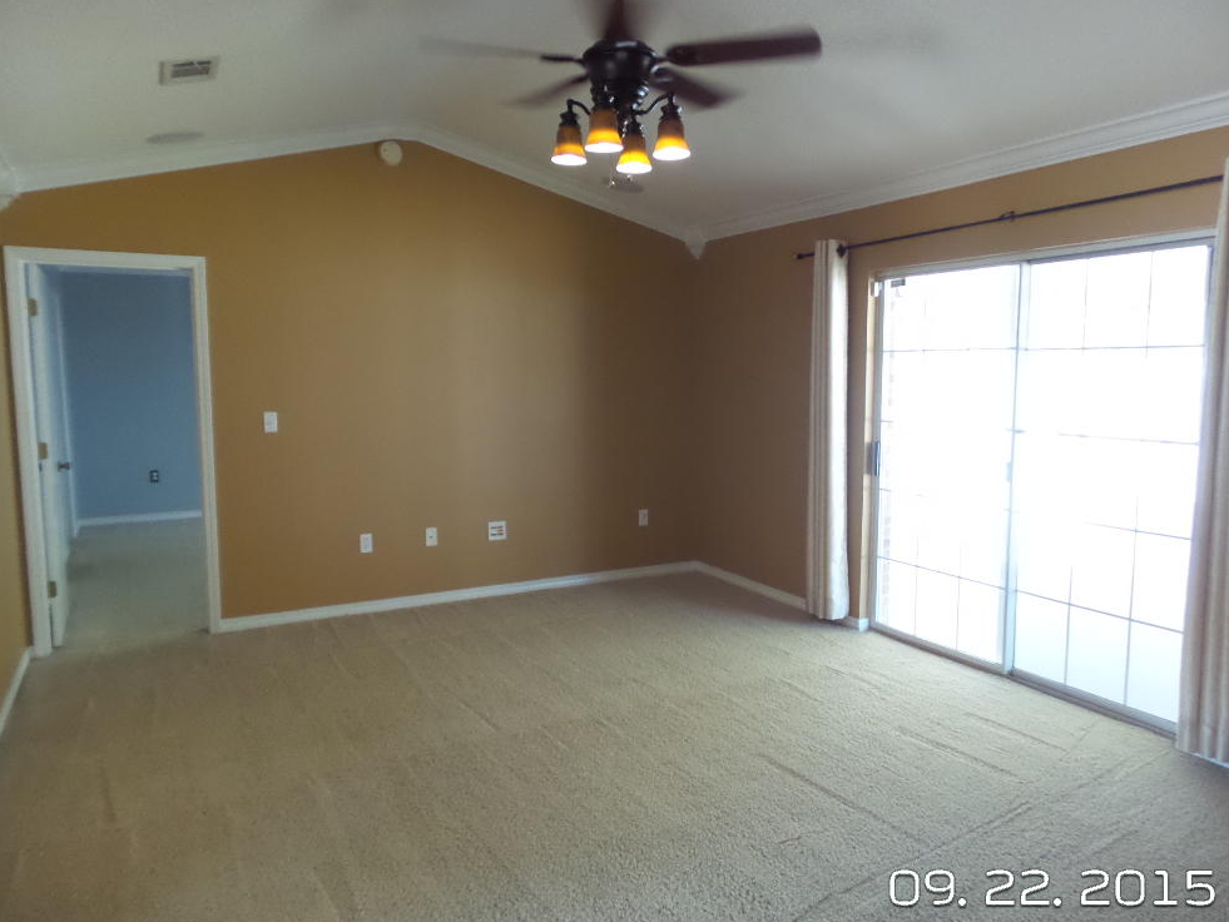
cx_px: 619
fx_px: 852
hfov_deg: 71.6
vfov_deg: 56.8
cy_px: 456
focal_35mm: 24
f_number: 2.8
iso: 800
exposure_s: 1/30
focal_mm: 4.1
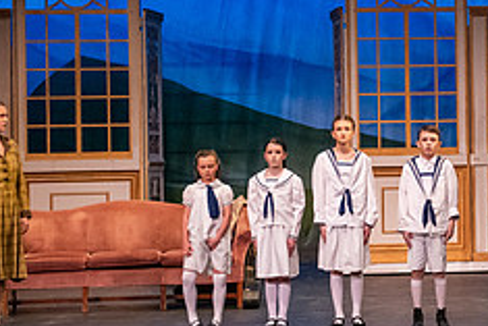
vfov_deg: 10.1
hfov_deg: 14.9
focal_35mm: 136
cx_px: 469
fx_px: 1845
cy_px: 132
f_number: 3.2
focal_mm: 55
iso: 2500
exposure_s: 1/200
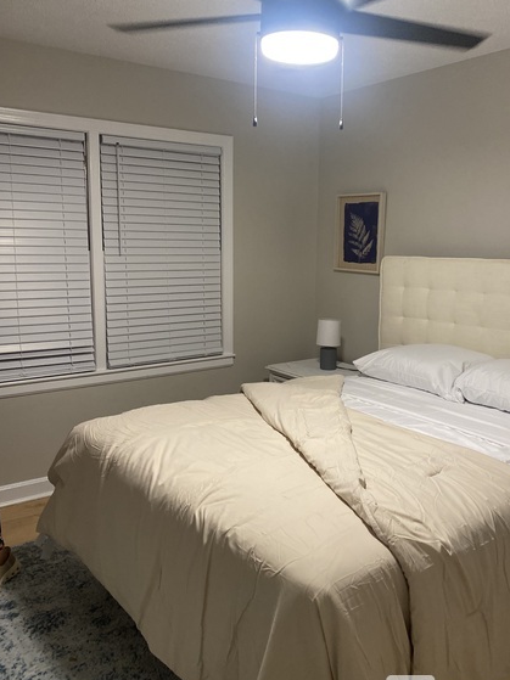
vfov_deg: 58.3
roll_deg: -0.1
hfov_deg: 45.4
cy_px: 318
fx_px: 609
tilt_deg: -5.6
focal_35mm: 31
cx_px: 279
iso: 250
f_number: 1.8
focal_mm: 4.25
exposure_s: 1/60
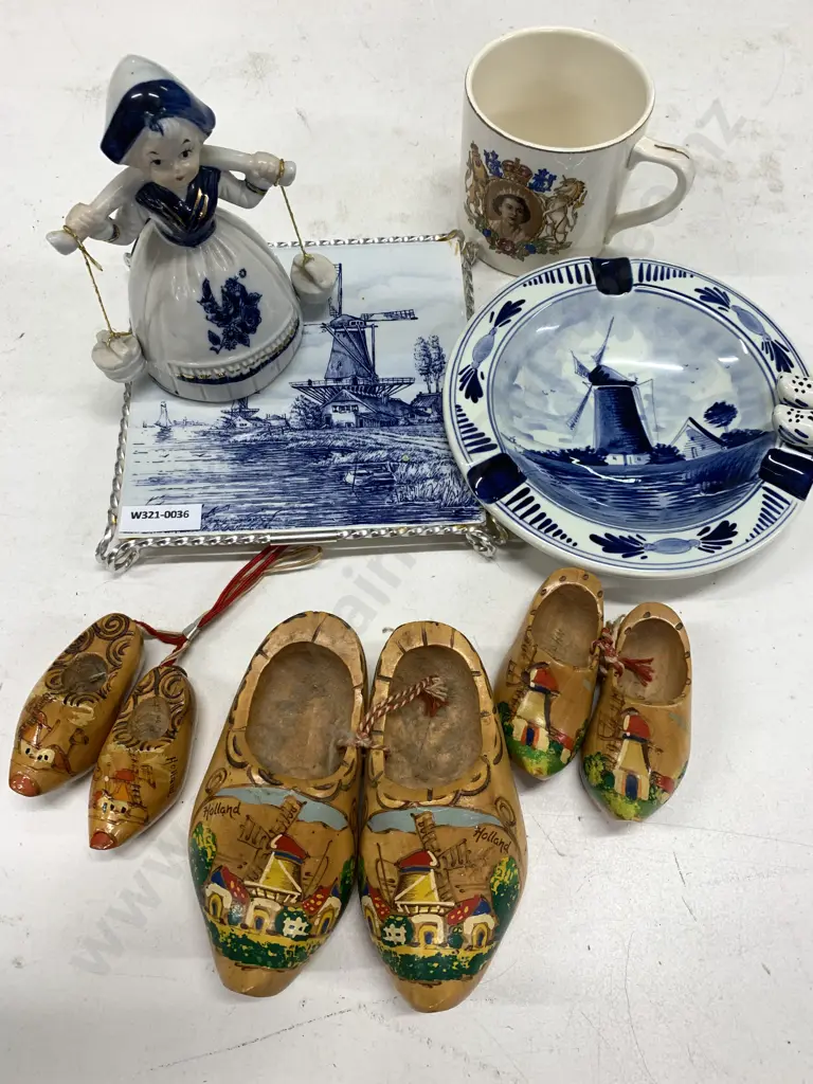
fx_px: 814
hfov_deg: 53.1
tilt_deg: -65.6
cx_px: 406
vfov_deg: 67.3
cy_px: 542
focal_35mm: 26
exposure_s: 1/100
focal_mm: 4.25
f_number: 1.8
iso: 80
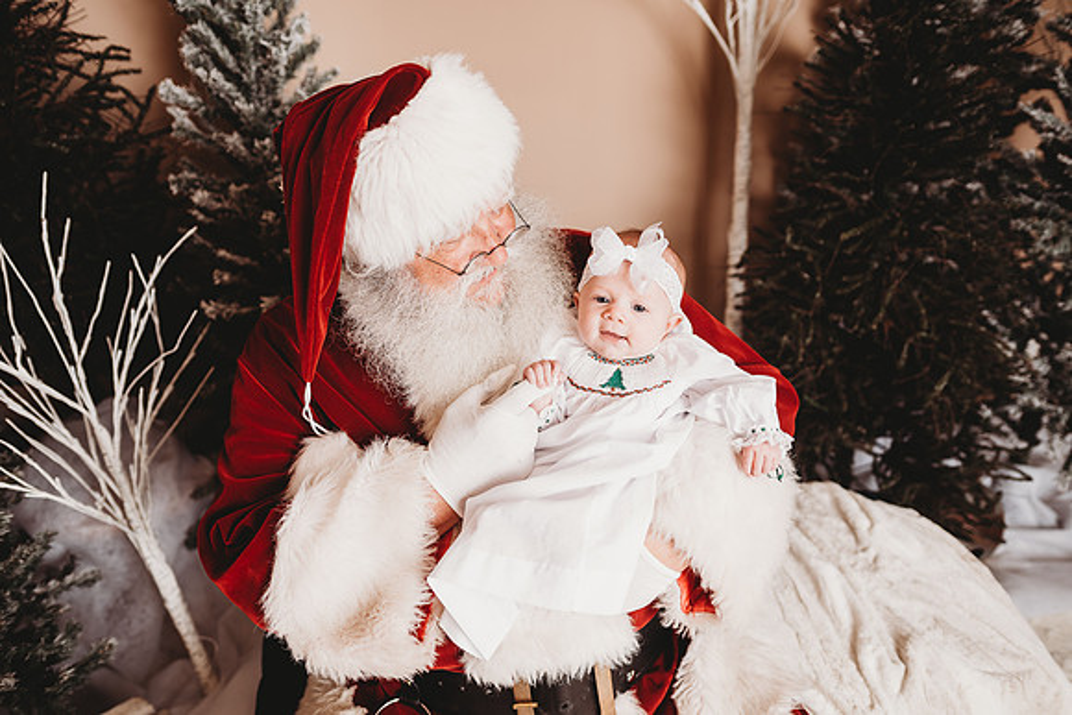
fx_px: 715
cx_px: 536
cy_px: 358
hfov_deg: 73.7
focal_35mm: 24
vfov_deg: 53.2
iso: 100
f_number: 2.5
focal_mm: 24
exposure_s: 1/160
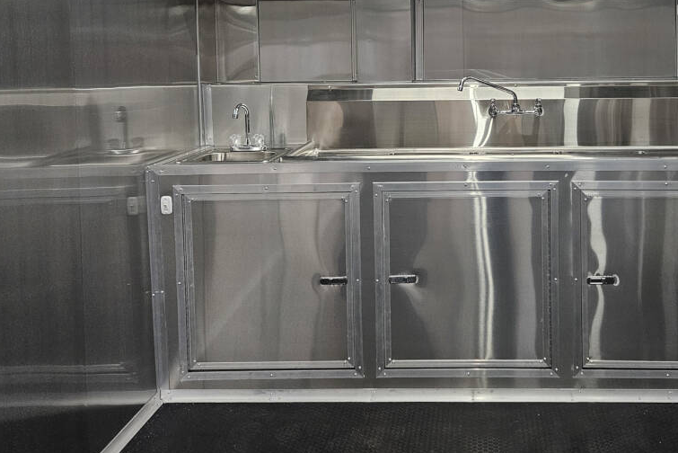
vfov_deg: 33.8
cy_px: 78
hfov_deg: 49.2
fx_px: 716
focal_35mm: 38
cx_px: 485
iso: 400
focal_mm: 5.4
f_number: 1.8
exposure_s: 1/120
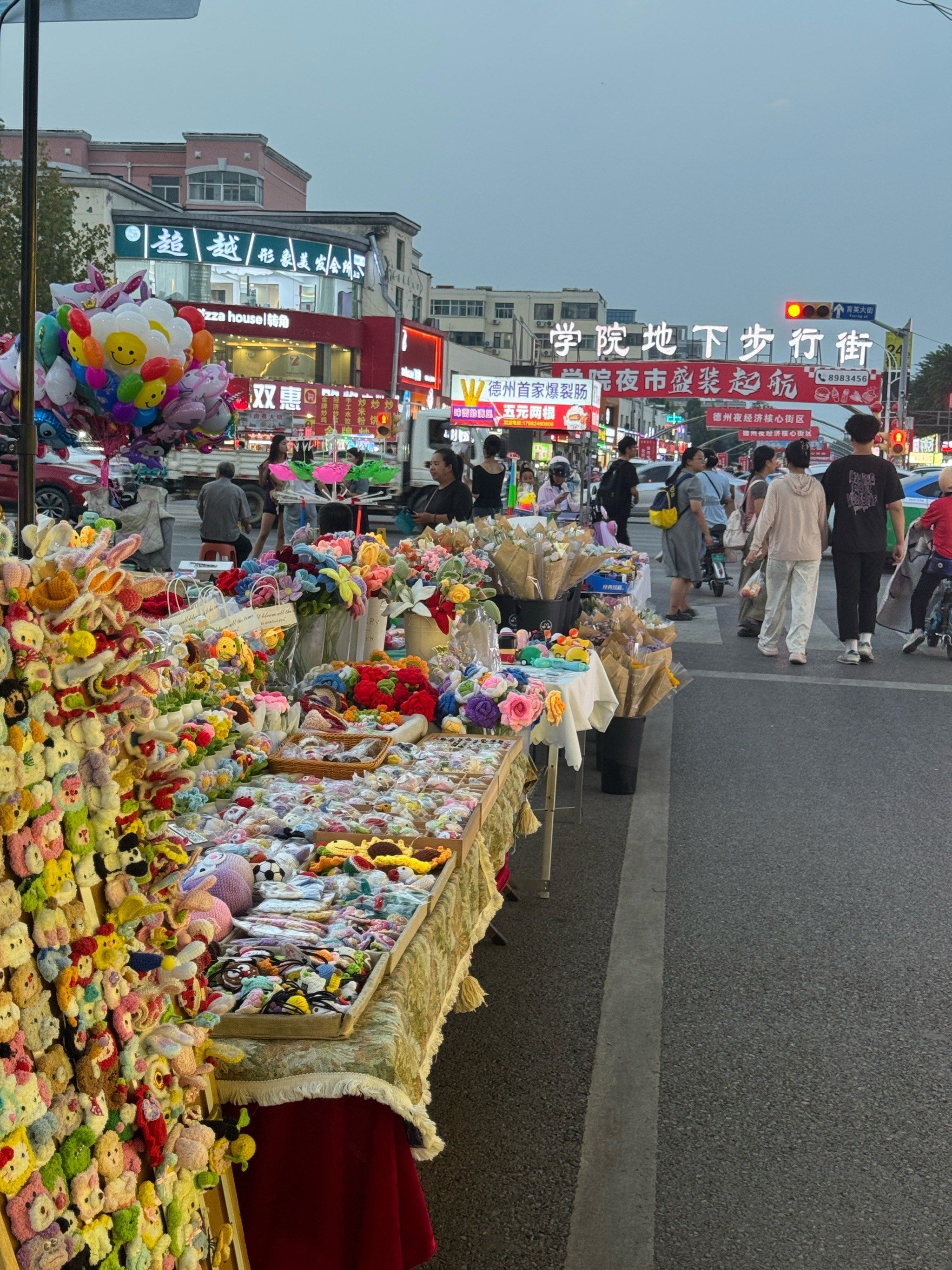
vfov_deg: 39.7
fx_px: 1760
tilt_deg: -5.3
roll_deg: -2.0
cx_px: 476
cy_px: 635
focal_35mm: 48
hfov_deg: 30.3
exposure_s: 1/50
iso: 100
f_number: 1.78
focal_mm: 6.76
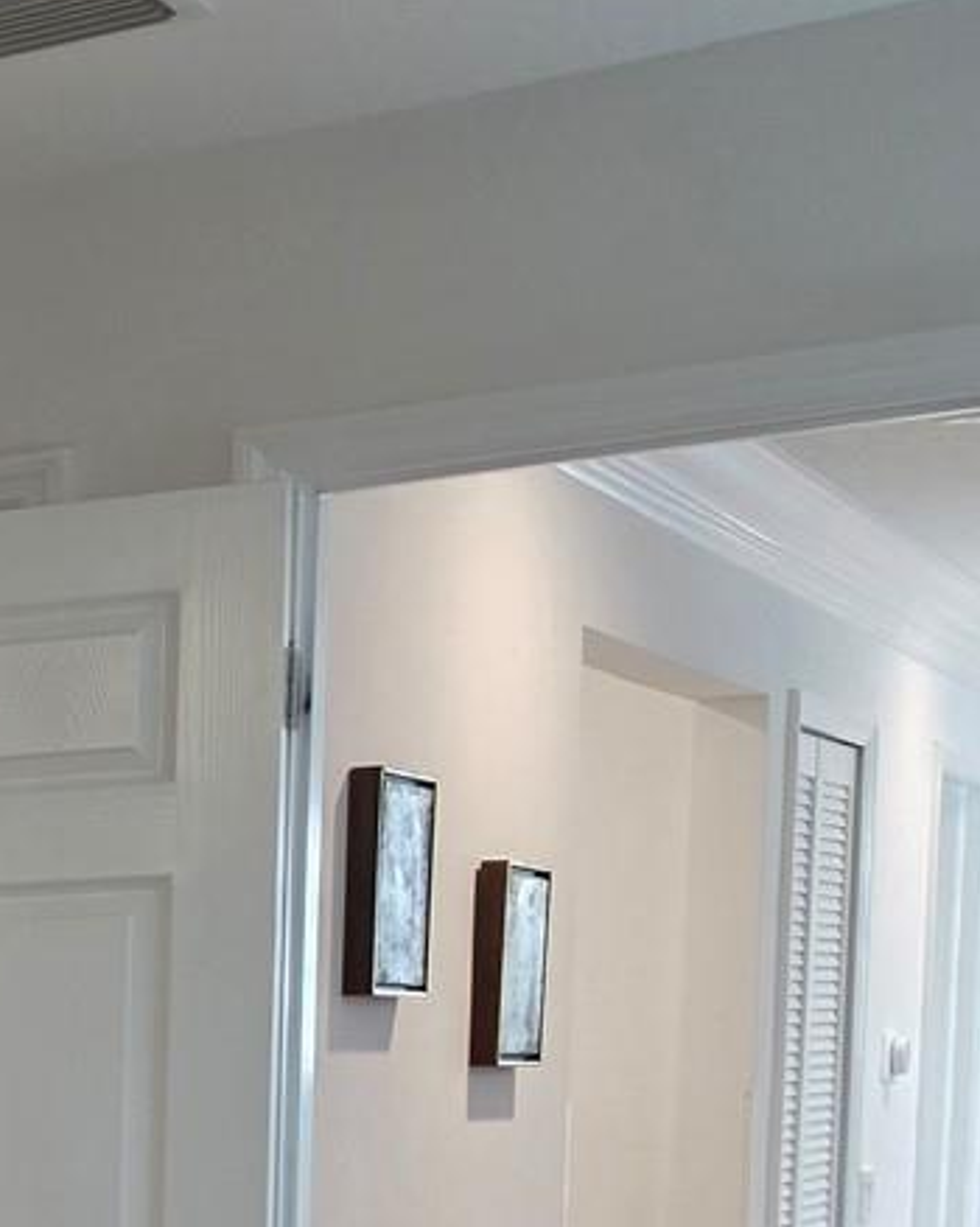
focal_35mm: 82
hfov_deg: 14.3
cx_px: -1190
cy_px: 1432
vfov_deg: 21.8
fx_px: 2975
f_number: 1.4
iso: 250
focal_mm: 6.5
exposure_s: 1/120
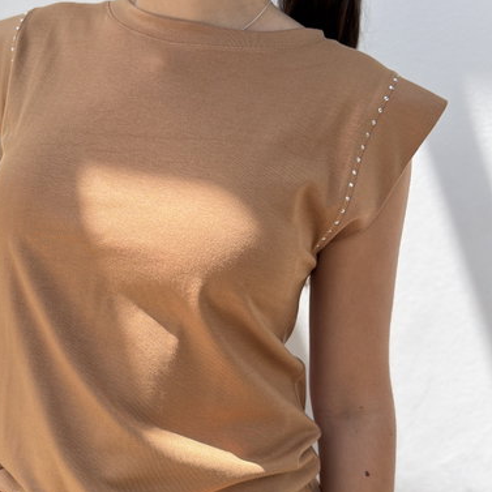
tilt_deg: -10.3
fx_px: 482
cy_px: 242
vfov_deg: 54.0
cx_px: 232
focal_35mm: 30
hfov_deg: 54.0
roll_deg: -5.2
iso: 80
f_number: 1.78
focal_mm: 6.76
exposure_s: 1/1618
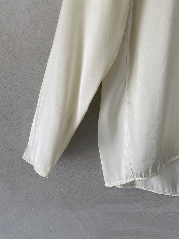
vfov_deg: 67.3
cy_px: 120
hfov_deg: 53.1
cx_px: 90
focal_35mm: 26
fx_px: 179
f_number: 1.8
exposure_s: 1/121
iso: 100
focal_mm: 4.25
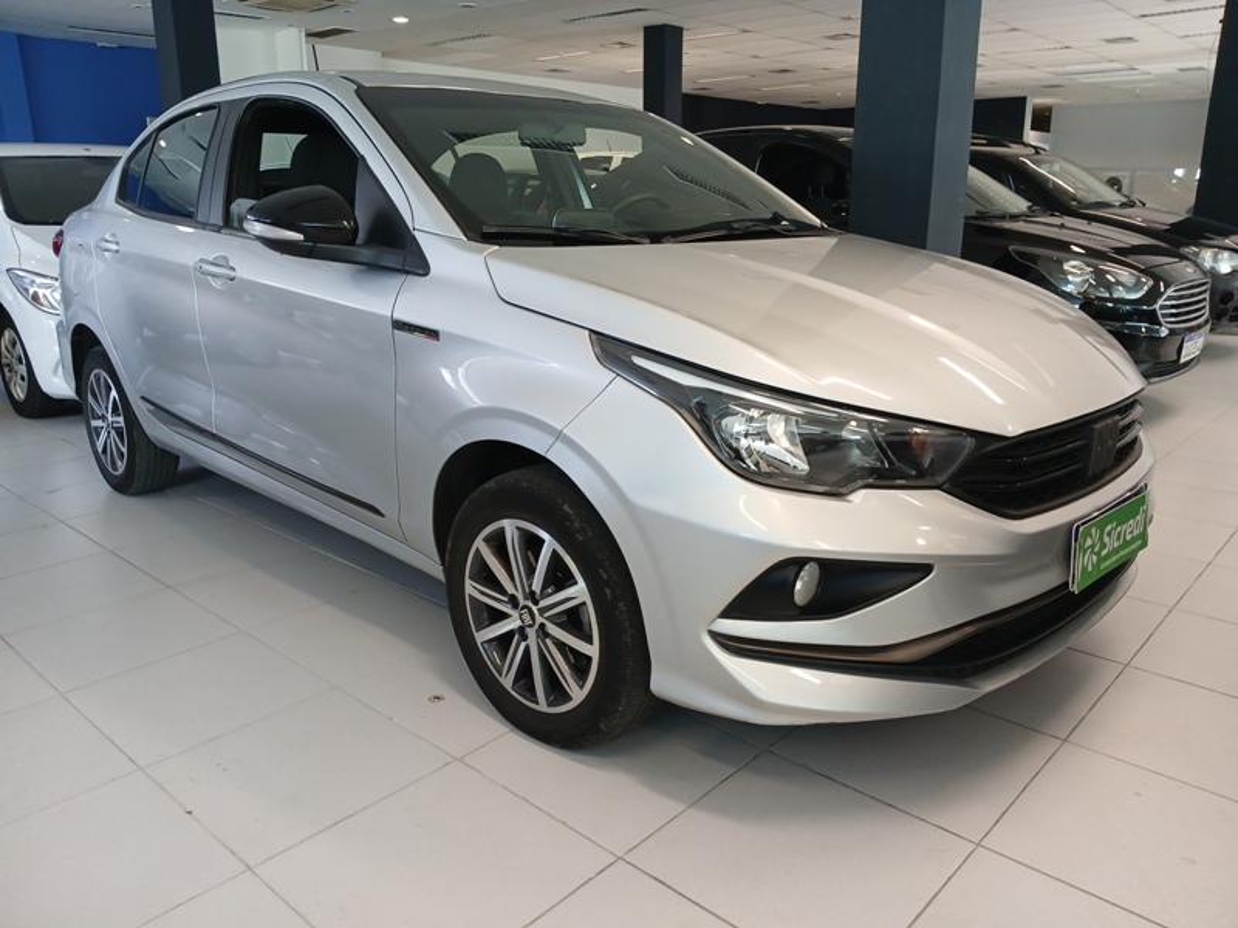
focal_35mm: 26
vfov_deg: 53.1
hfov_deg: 67.3
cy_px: 464
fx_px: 930
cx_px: 619
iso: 160
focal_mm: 3.98
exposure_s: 1/60
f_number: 1.8
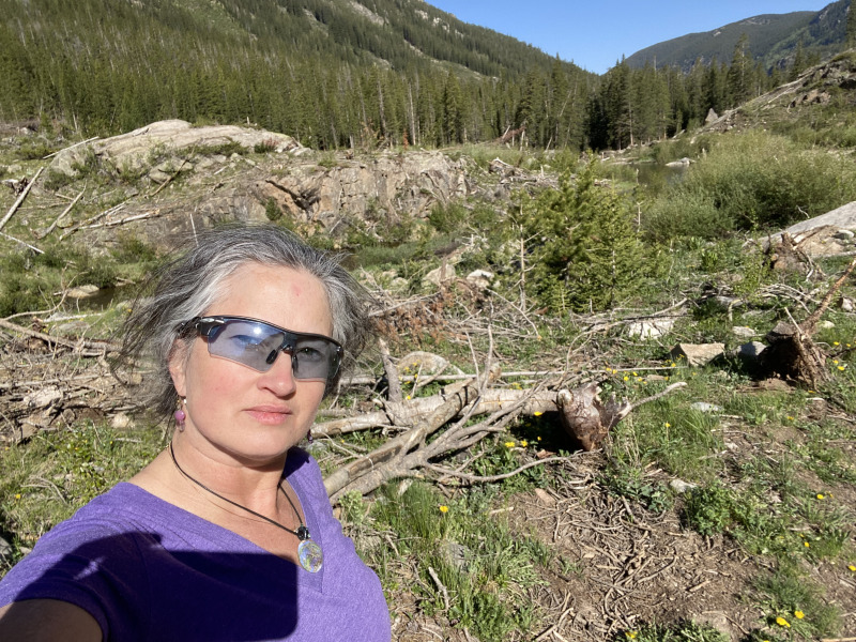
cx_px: 428
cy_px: 321
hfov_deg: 73.9
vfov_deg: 58.9
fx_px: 569
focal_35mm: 23
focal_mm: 2.71
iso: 25
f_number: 2.2
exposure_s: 1/1795
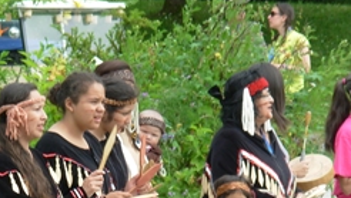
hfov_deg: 5.6
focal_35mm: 382
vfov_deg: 3.2
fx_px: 3559
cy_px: 178
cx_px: 154
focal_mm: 29.8
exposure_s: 1/144
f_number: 5
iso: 50
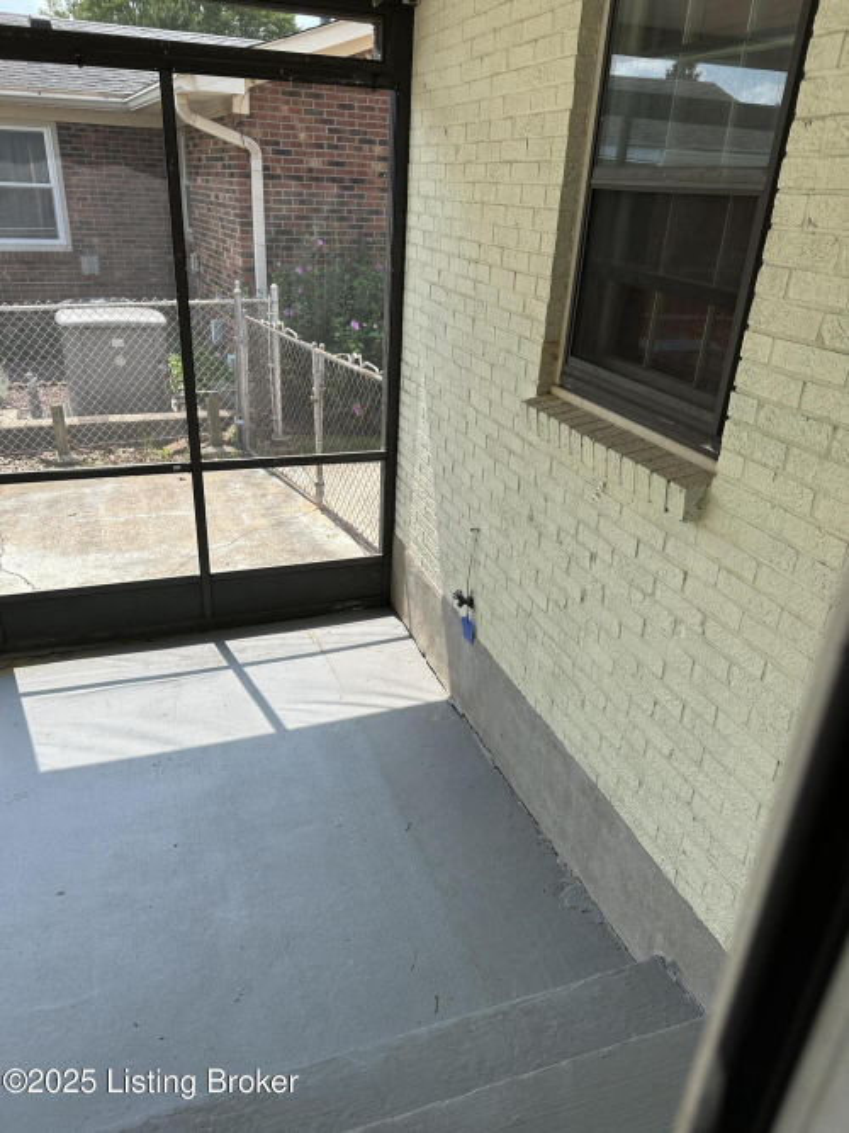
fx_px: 785
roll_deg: -3.3
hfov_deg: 56.8
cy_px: 566
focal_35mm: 24
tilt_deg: -26.0
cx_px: 424
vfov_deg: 71.6
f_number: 1.78
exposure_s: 1/1241
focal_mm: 6.86
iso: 80
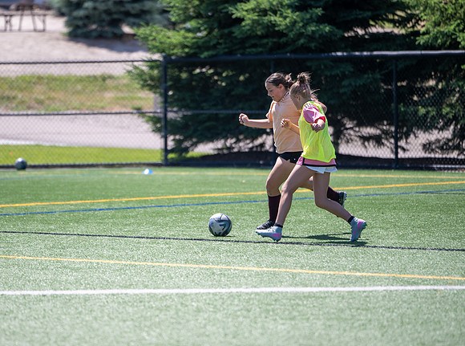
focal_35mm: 216
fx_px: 2888
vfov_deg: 6.8
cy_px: 187
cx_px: 190
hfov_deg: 9.2
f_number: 2.8
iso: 40
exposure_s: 1/800
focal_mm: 180
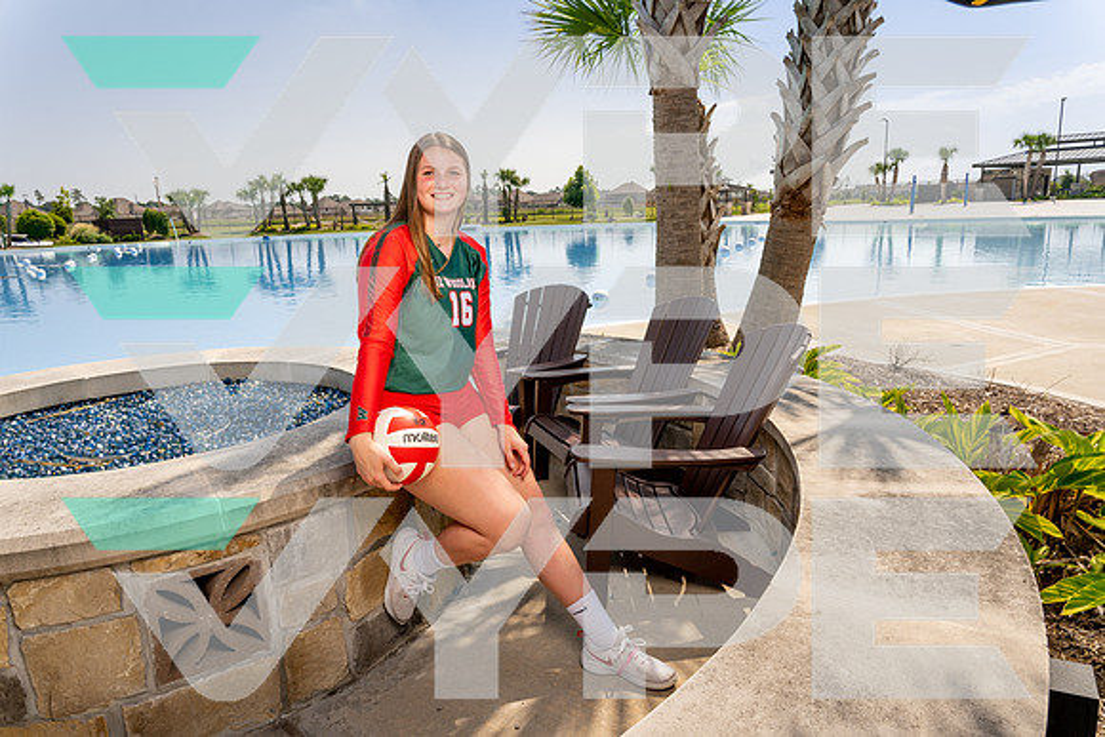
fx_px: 737
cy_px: 368
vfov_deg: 53.2
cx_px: 552
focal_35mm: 24
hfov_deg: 73.7
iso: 250
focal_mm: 24
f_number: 11
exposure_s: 1/200
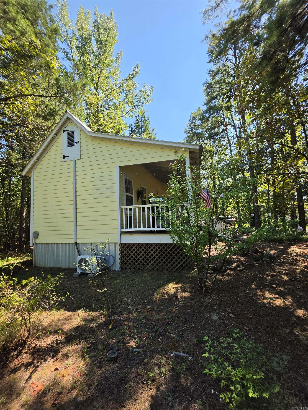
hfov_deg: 89.9
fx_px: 154
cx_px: 154
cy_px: 205
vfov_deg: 106.2
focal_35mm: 13
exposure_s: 1/989
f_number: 1.9
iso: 32
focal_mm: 2.2
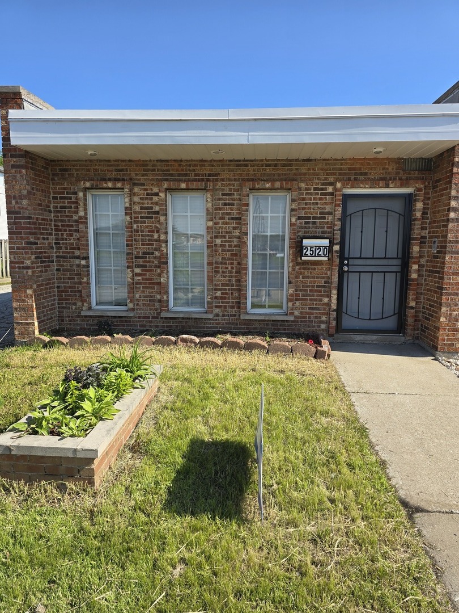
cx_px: 230
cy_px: 306
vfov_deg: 73.9
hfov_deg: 58.9
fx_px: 407
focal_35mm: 23
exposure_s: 1/622
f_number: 1.7
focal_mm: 6.3
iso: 12
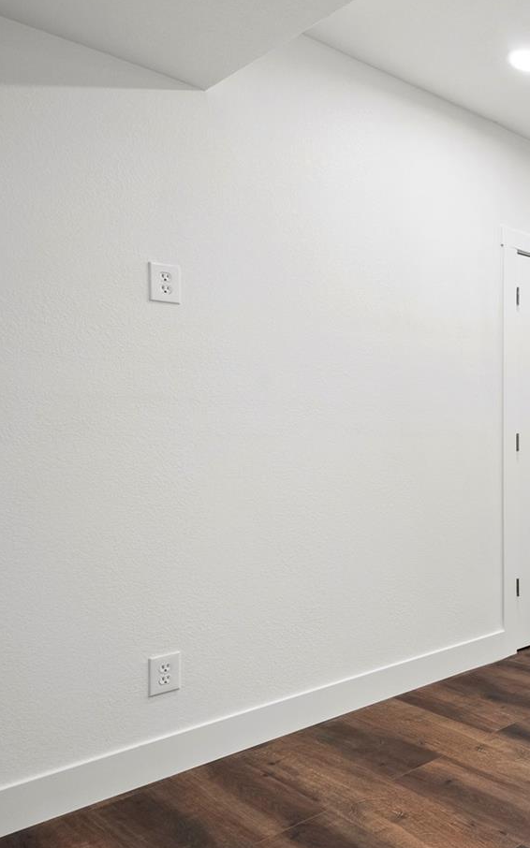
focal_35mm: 27
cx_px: 732
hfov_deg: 31.6
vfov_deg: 68.4
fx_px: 624
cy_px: 428
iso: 640
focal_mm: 15
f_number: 9
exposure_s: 1/8
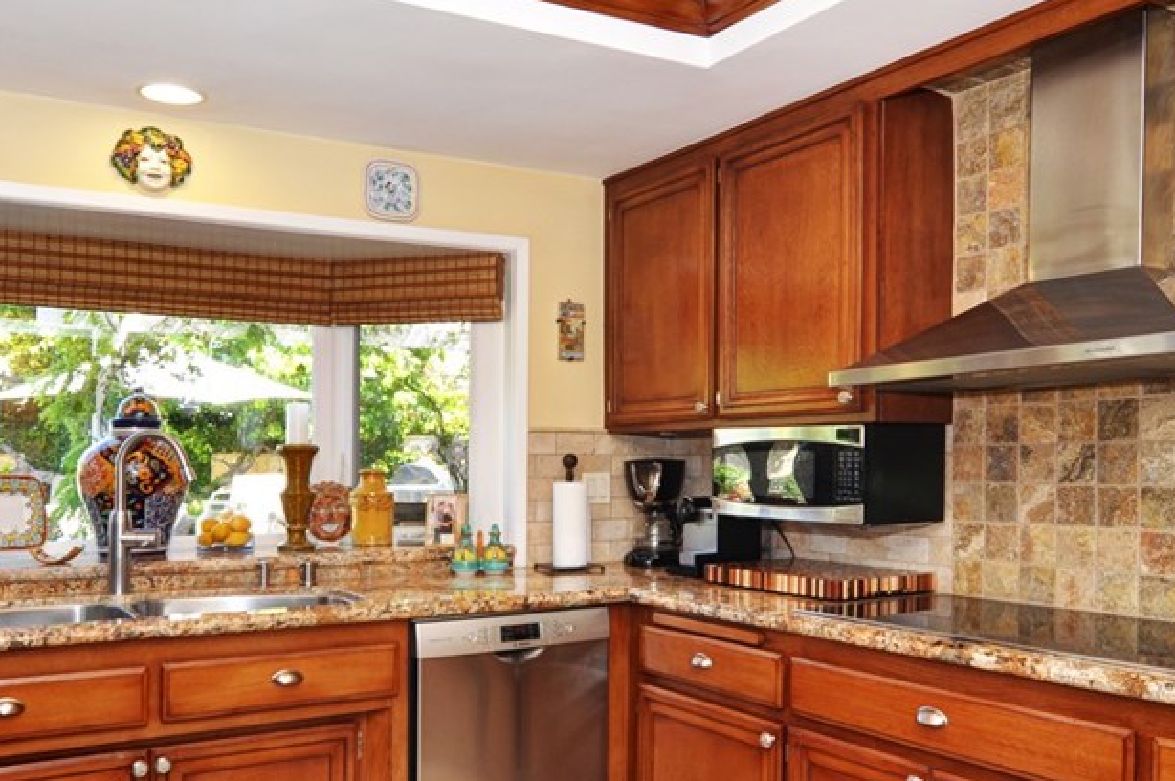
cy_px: 433
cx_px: 553
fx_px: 978
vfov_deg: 43.5
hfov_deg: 61.9
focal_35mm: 30
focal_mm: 12
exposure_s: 1/60
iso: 400
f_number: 7.1
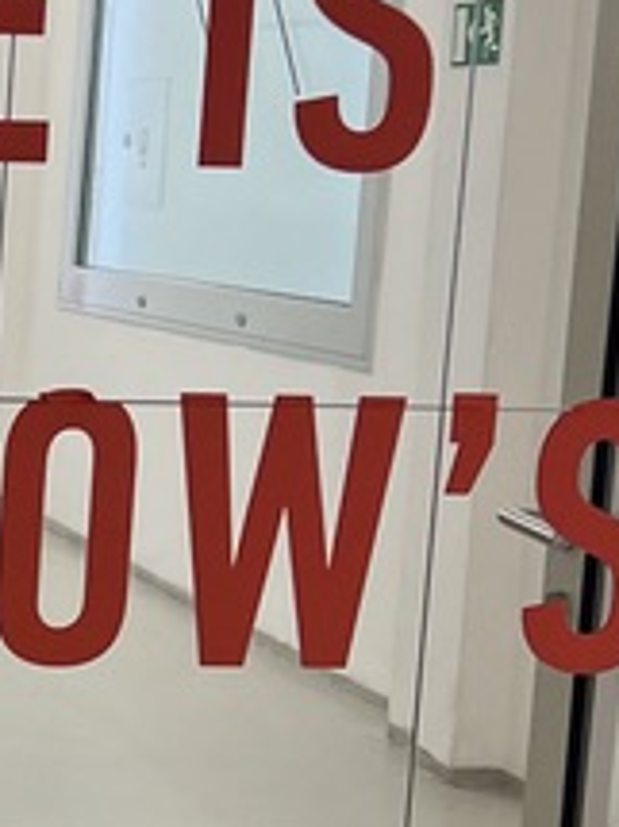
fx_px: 2959
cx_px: -377
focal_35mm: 124
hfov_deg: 11.3
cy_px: 662
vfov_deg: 15.8
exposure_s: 1/100
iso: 125
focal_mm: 5.7
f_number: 1.5
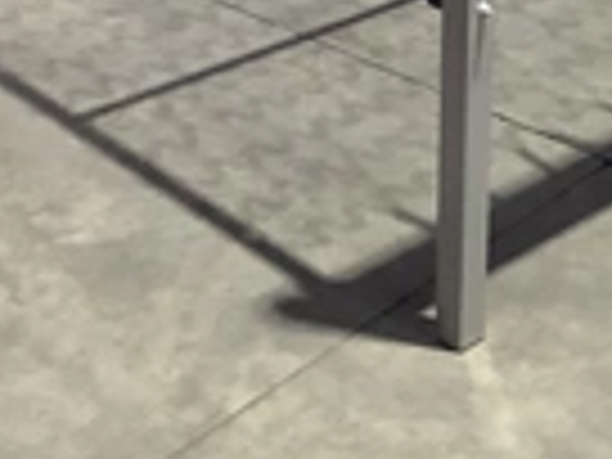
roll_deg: -0.6
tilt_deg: -21.8
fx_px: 1609
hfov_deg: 21.5
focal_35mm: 91
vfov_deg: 15.6
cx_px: 396
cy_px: -94
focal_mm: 3.3
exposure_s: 1/40
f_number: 2.4
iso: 320
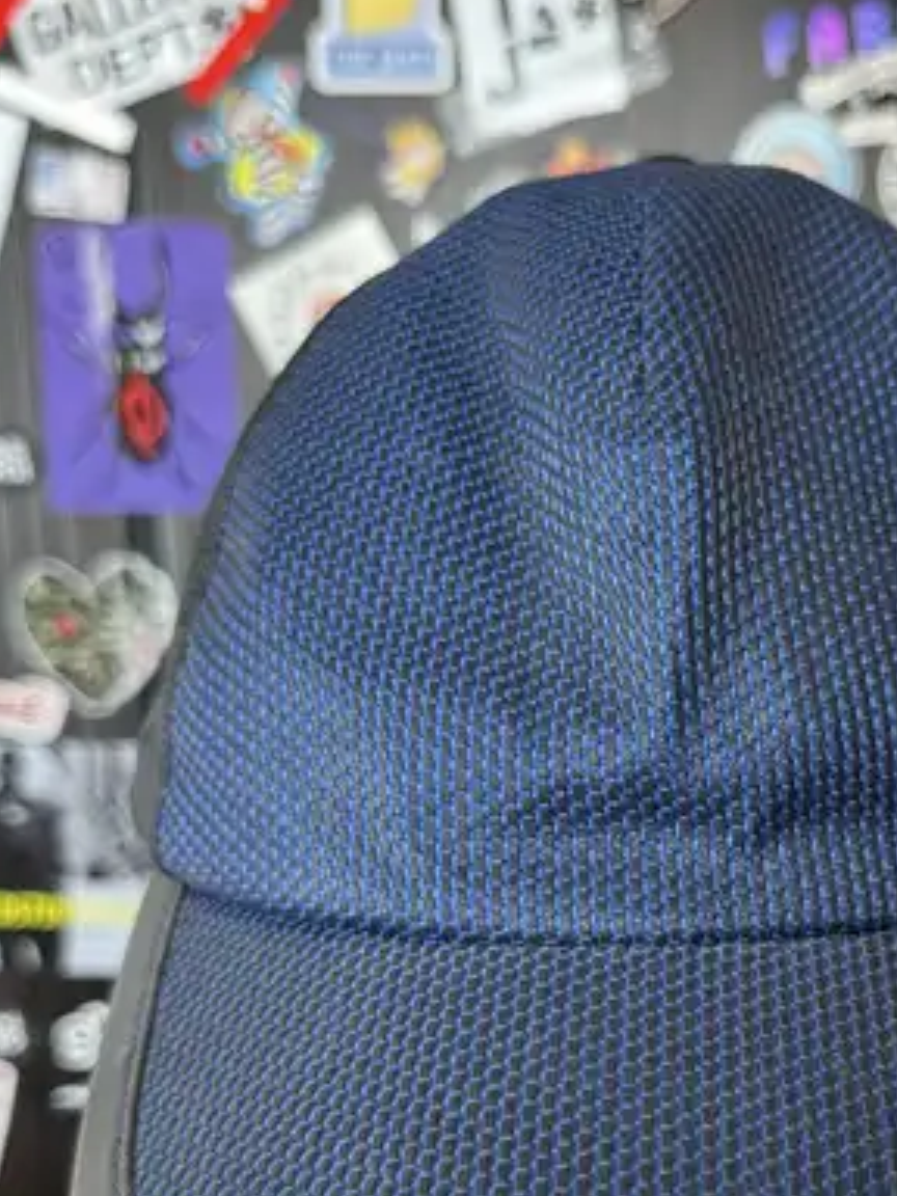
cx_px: 642
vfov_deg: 41.6
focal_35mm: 45
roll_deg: +0.4
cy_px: 785
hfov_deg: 31.8
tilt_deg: -10.7
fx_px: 1555
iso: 200
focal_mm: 6.76
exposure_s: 1/100
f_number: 1.78
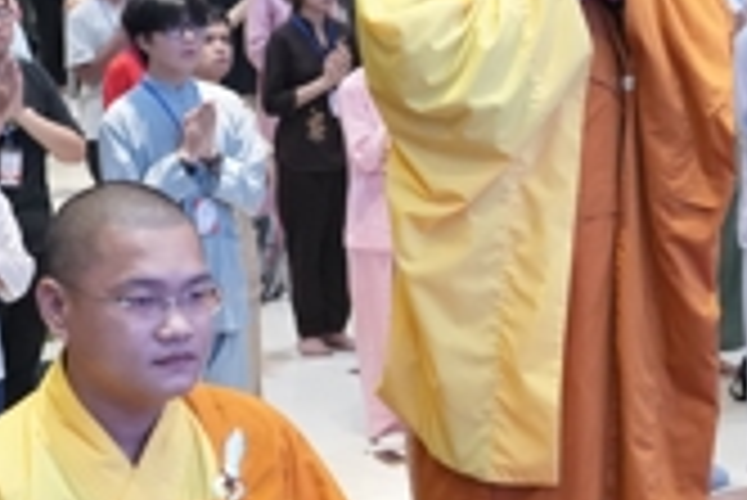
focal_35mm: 137
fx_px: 2845
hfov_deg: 14.5
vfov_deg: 10.0
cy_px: 119
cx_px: 909
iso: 6400
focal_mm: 35
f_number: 4
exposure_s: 1/250
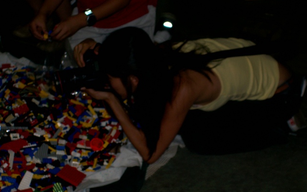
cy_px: 113
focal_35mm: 109
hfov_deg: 19.1
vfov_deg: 12.0
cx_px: 153
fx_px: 912
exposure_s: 1/89.8
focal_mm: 16.8
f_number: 4.6
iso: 80
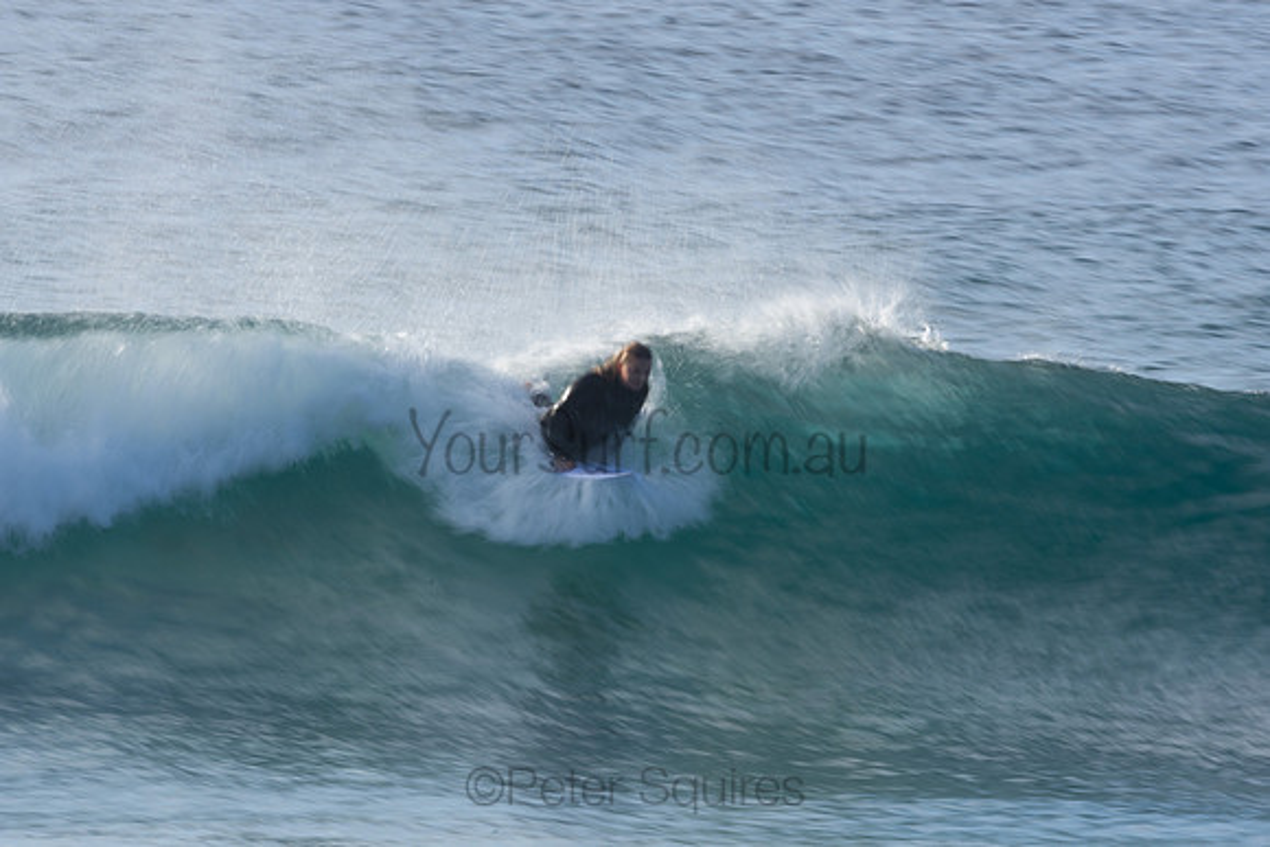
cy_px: 424
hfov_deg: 2.7
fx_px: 26463
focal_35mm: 750
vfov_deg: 1.8
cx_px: 635
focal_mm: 500
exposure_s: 1/20
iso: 125
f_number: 29
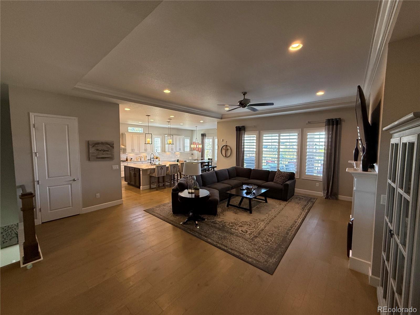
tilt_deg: -2.6
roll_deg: -0.4
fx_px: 170
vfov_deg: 85.7
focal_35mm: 14
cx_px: 210
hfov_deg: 102.1
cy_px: 158
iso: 250
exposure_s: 1/120
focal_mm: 2.22
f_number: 2.2
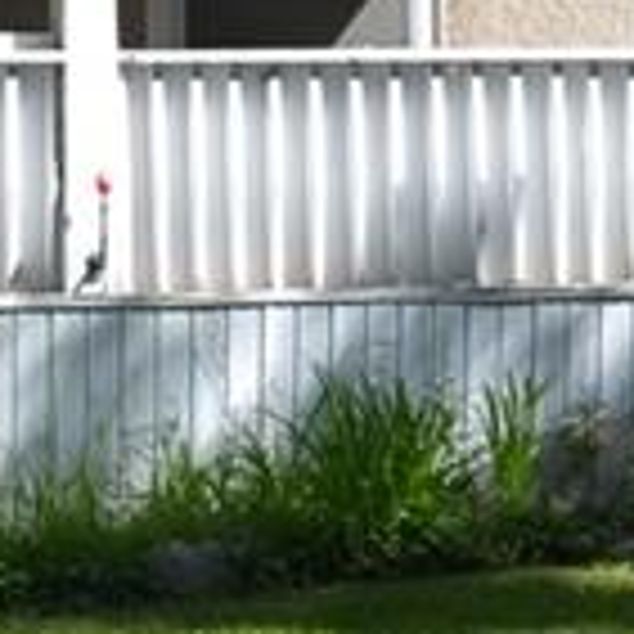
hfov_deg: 9.4
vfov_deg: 9.4
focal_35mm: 185
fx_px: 3833
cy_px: 40
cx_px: 40
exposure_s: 1/200
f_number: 7.1
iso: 100
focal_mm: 20
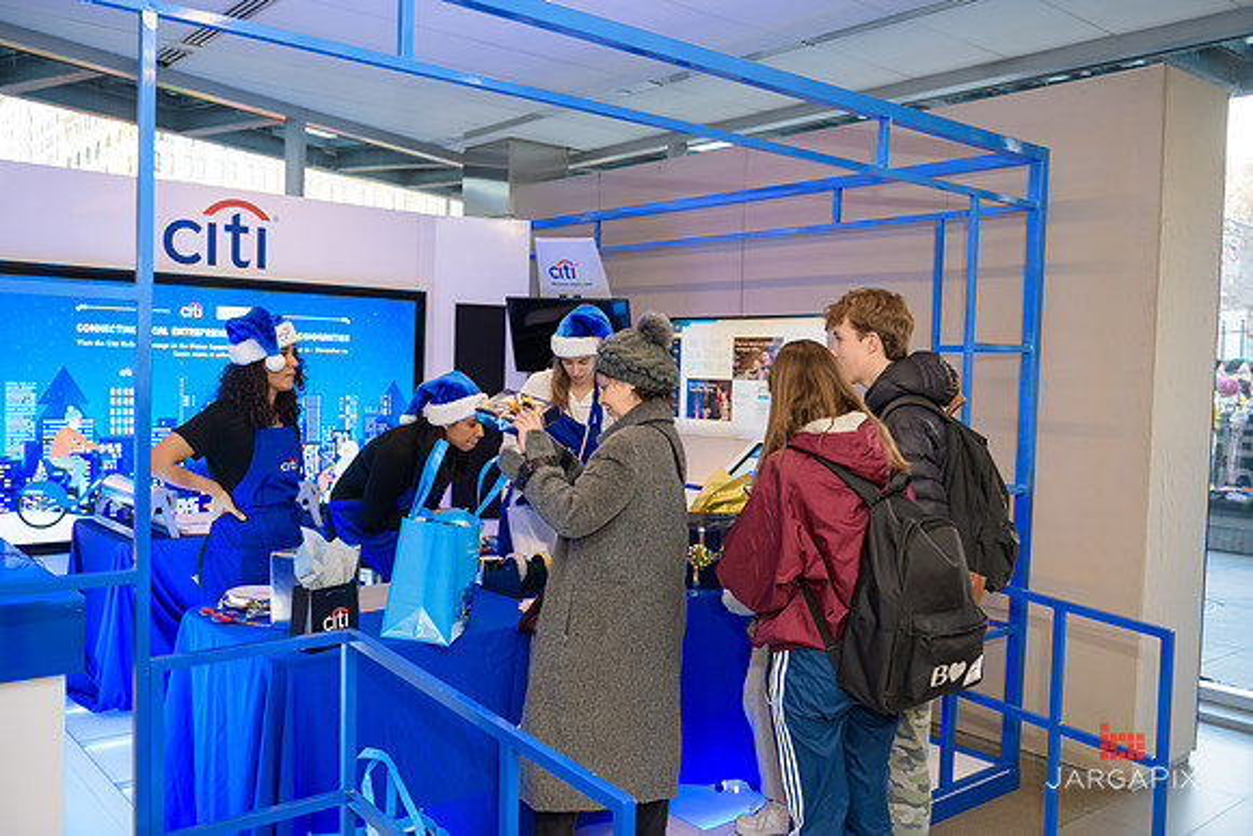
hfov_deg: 58.7
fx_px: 1114
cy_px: 418
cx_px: 626
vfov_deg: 41.1
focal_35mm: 32
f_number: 3.2
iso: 800
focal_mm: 32
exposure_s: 1/125
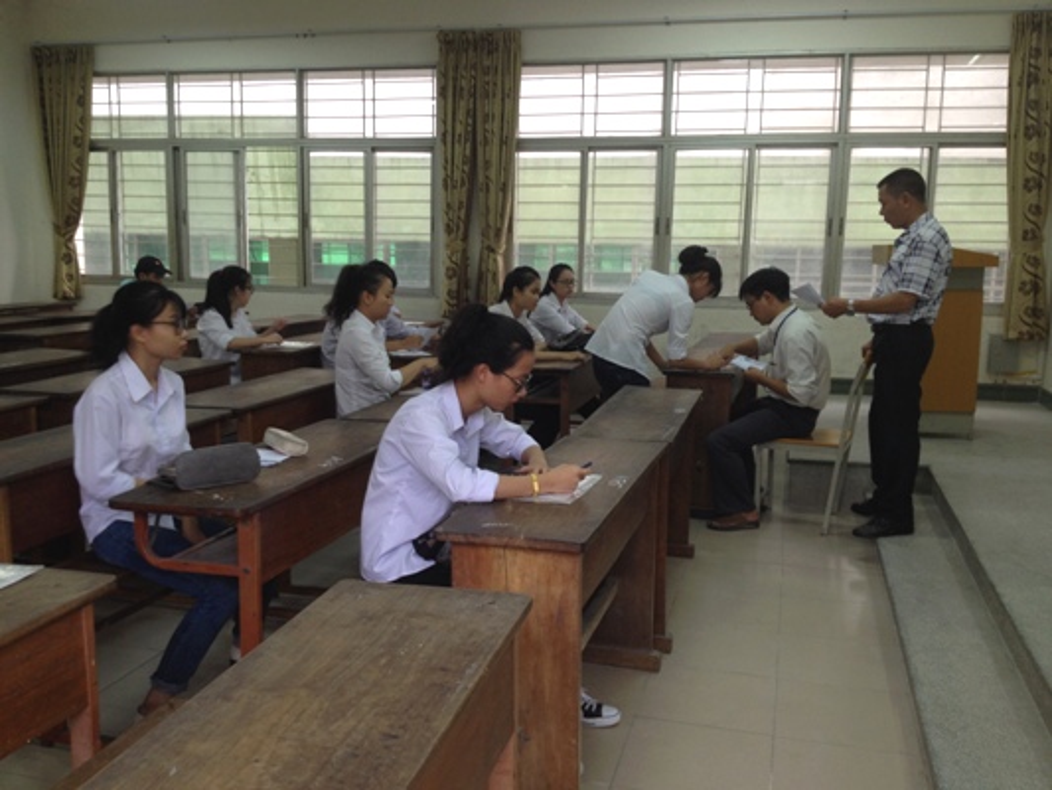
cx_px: 526
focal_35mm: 35
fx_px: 1064
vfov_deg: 40.7
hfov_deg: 52.6
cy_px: 395
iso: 50
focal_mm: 4.28
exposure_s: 1/25
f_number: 2.4
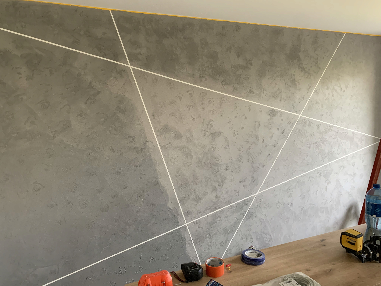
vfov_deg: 53.1
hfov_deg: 67.3
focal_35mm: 26
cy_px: 143
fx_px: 286
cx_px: 190
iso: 250
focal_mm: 4.25
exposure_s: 1/60
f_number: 1.8
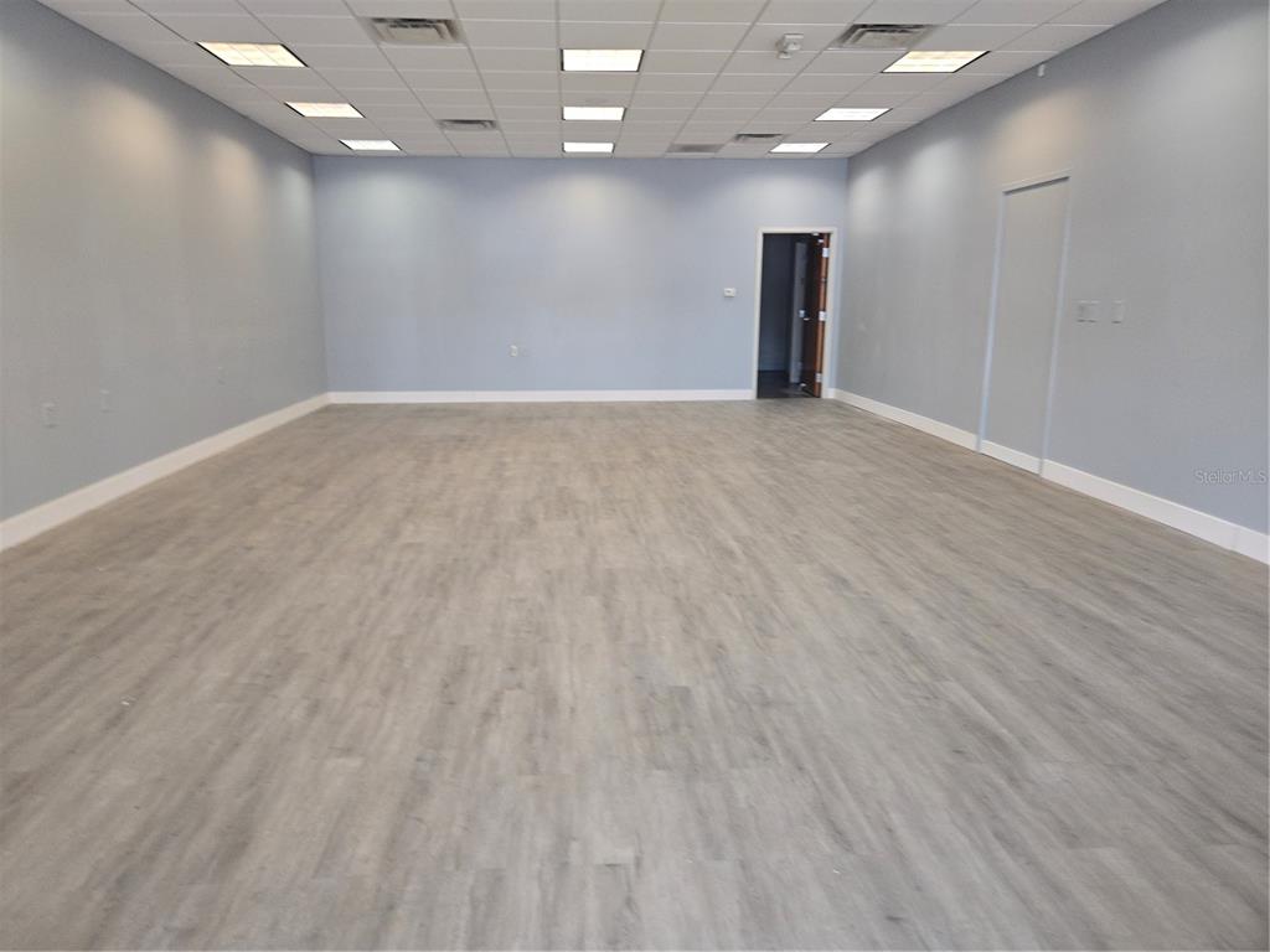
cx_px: 635
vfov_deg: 58.9
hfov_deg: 73.9
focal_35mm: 23
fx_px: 844
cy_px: 476
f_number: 1.8
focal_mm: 5.4
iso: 125
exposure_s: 1/120
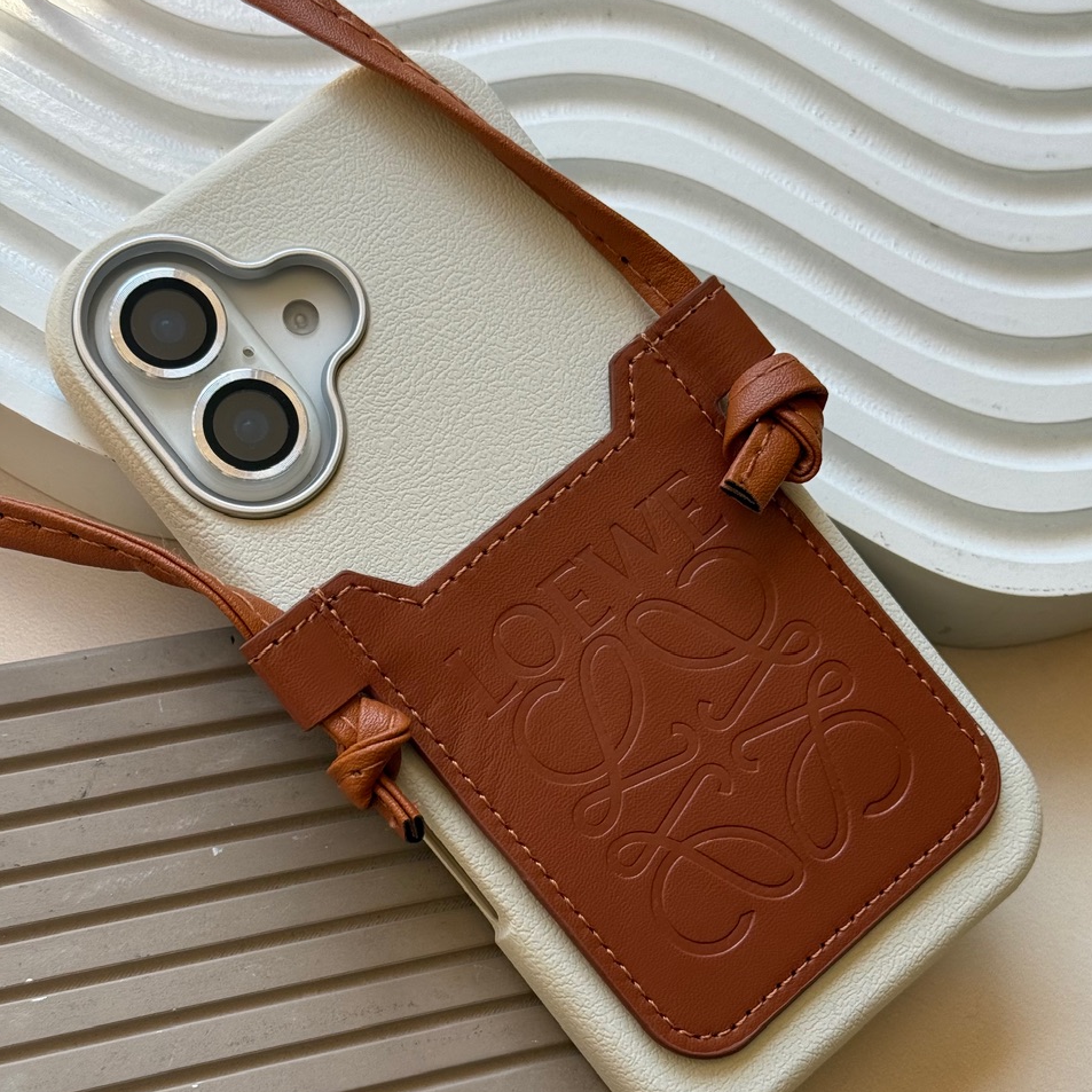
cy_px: 646
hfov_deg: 30.0
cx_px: 549
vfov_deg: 30.0
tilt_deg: -68.7
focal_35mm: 57
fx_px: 2034
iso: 100
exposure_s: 1/1456
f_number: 1.78
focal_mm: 6.76
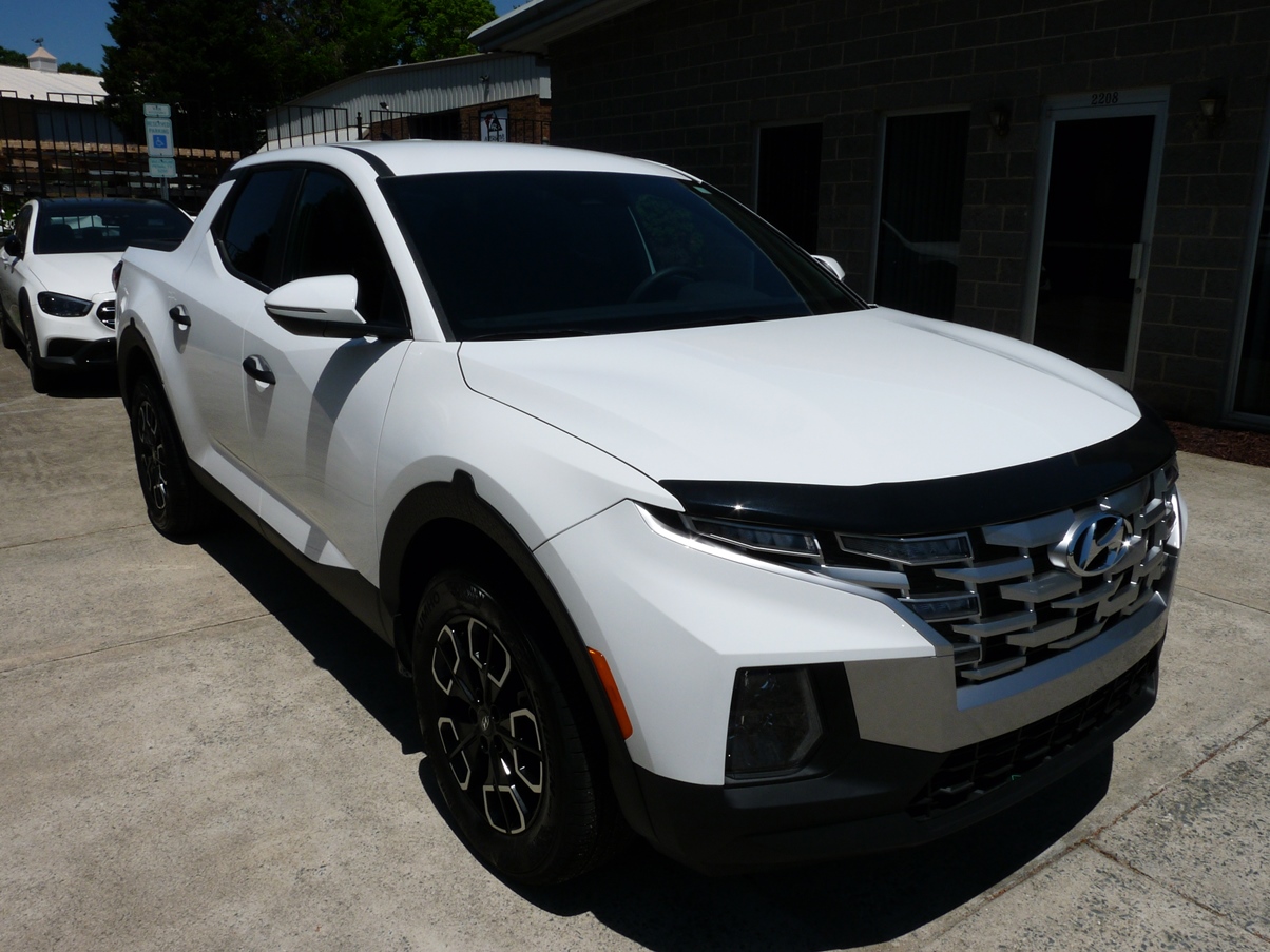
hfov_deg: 65.3
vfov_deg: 51.4
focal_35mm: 27
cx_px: 635
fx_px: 991
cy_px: 476
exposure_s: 1/800
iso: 100
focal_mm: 4.8
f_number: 8
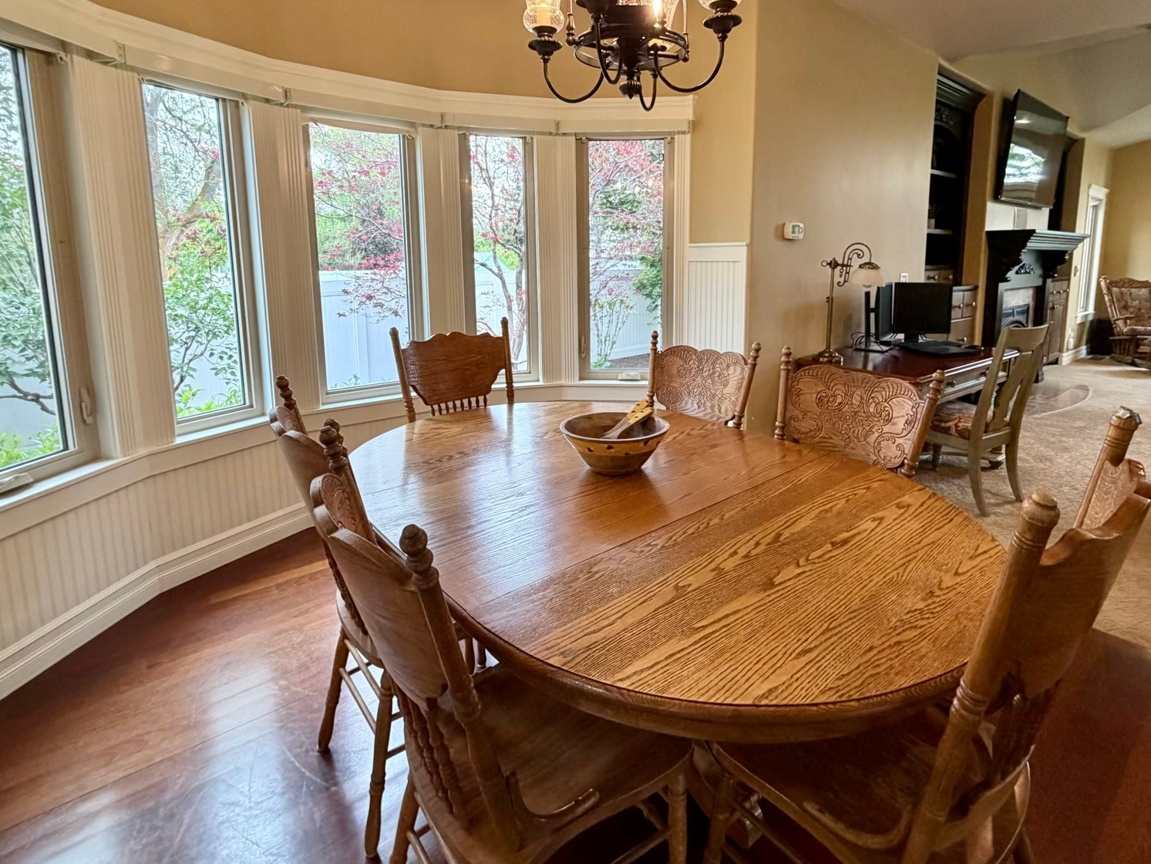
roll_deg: +0.1
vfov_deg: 70.7
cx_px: 615
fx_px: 599
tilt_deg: -8.0
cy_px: 339
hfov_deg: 87.6
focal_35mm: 18
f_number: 2.2
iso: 250
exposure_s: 1/120
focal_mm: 2.22
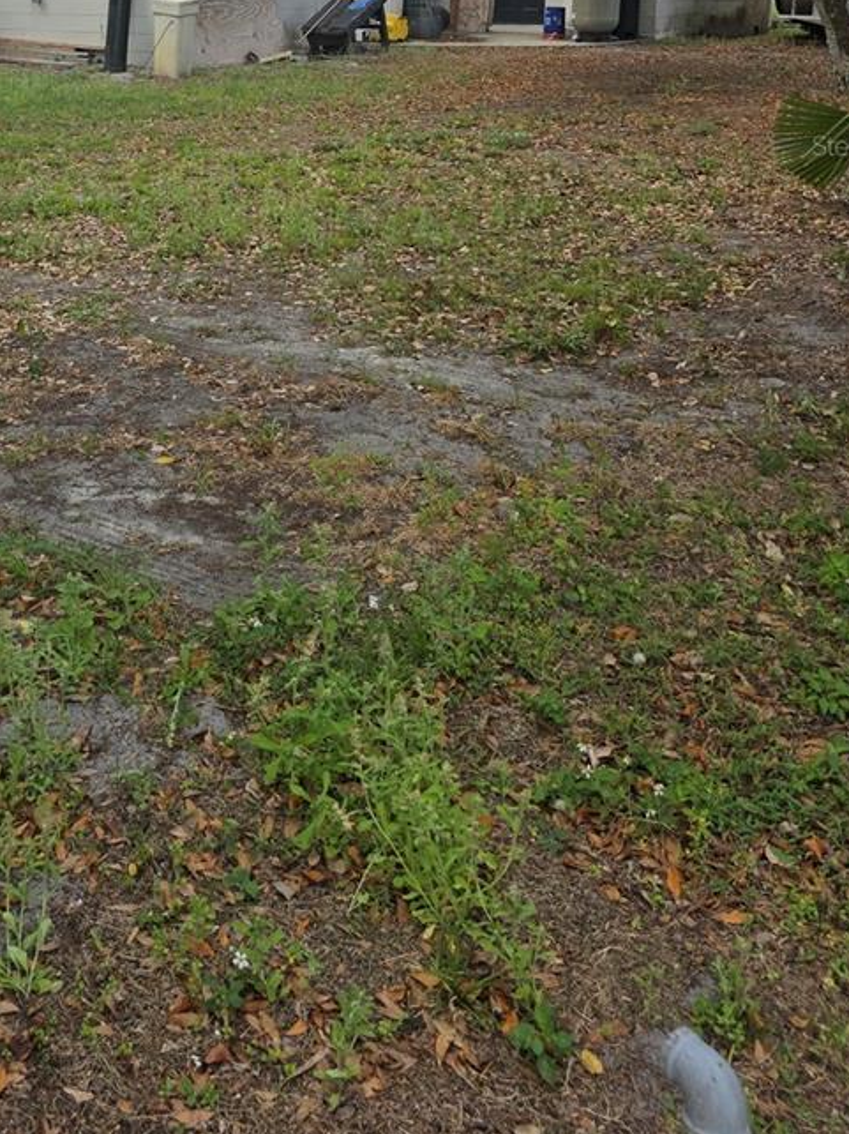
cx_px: 143
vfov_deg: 41.0
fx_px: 1407
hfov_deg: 32.4
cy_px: 145
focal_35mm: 43
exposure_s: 1/2686
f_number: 1.7
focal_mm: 6.3
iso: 80
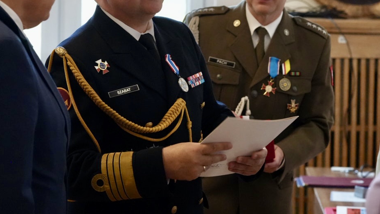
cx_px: 256
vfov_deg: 7.8
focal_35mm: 155
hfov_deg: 13.8
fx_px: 1562
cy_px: 64
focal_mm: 85
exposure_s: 1/160
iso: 8000
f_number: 4
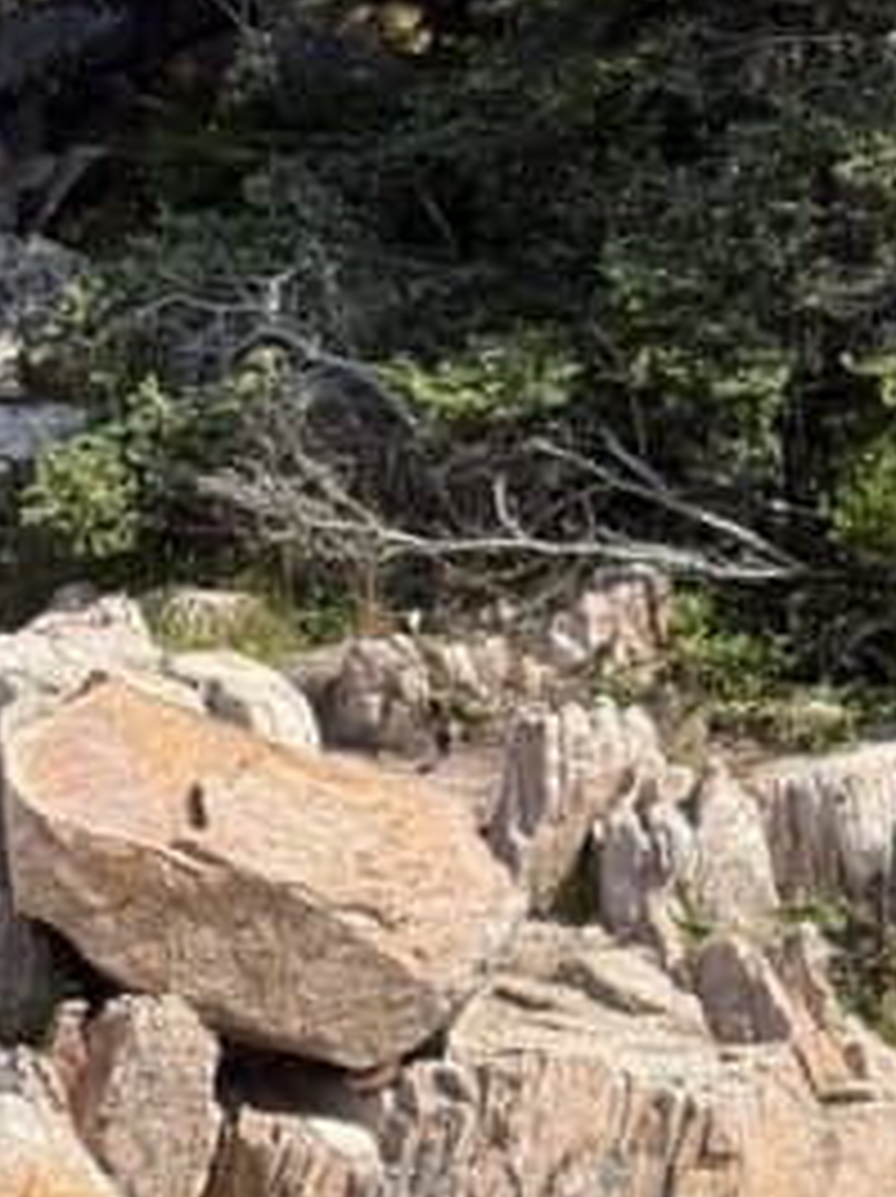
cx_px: 1315
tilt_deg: +0.6
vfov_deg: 10.7
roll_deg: +1.2
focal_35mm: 185
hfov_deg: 7.9
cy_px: 778
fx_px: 6395
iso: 100
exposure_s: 1/4329
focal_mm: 6.76
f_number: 1.78
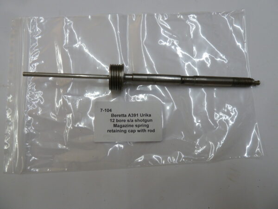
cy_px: 104
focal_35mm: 25
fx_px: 201
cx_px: 139
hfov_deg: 69.4
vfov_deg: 54.9
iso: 125
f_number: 3.3
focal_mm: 4.1
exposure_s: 1/30
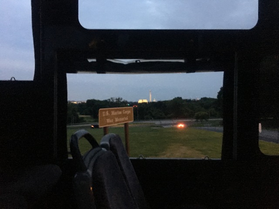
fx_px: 234
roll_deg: -1.9
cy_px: 104
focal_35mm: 29
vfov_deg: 48.2
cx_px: 140
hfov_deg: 61.7
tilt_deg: -0.7
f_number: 2.2
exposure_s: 1/15
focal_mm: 4.15
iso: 320
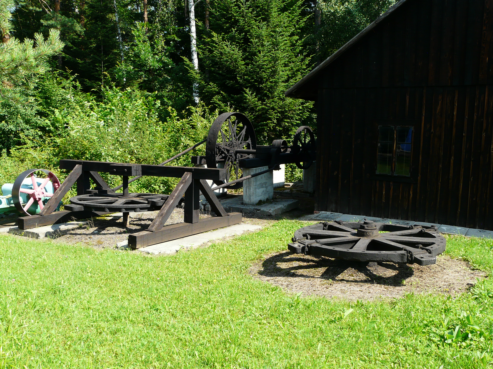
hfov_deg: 52.6
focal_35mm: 35
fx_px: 498
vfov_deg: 40.7
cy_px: 184
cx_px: 246
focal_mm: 5.7
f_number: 4
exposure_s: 1/200
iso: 100
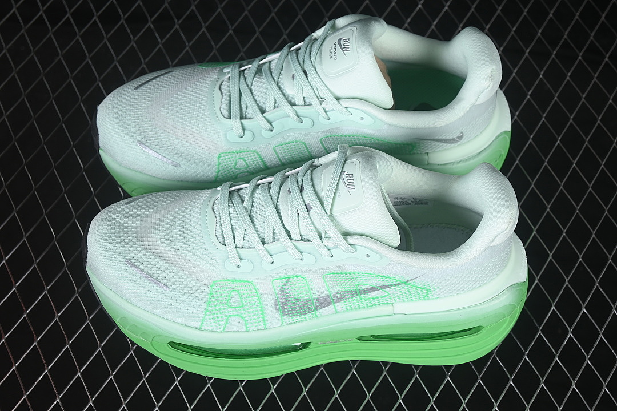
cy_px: 206
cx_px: 308
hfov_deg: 27.0
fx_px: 1285
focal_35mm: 75
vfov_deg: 18.2
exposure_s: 1/80
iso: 160
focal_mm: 50
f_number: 7.1
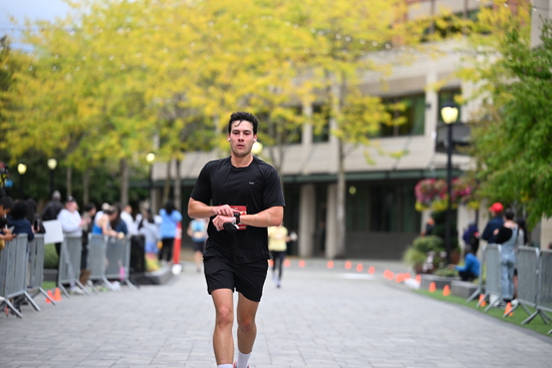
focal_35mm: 135
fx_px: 2070
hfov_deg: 15.2
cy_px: 184
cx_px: 276
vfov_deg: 10.2
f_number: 2.8
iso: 640
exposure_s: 1/2000
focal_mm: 135
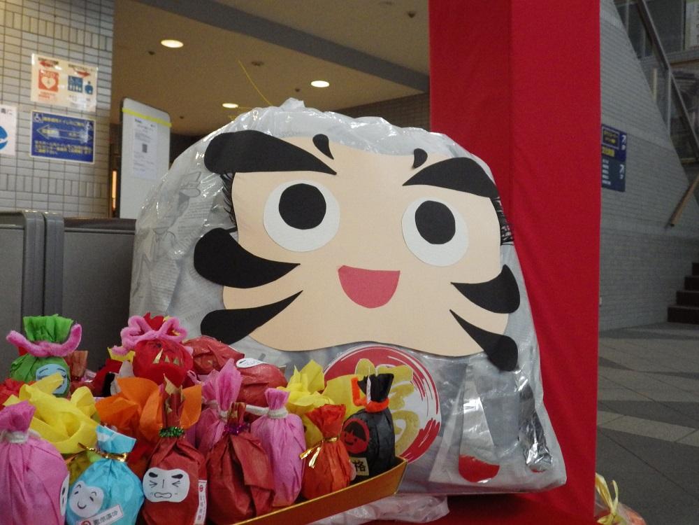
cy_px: 262
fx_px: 687
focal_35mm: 34
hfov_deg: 54.0
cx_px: 350
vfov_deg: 41.8
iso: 800
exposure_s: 1/25
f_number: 3.4
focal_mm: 6.2
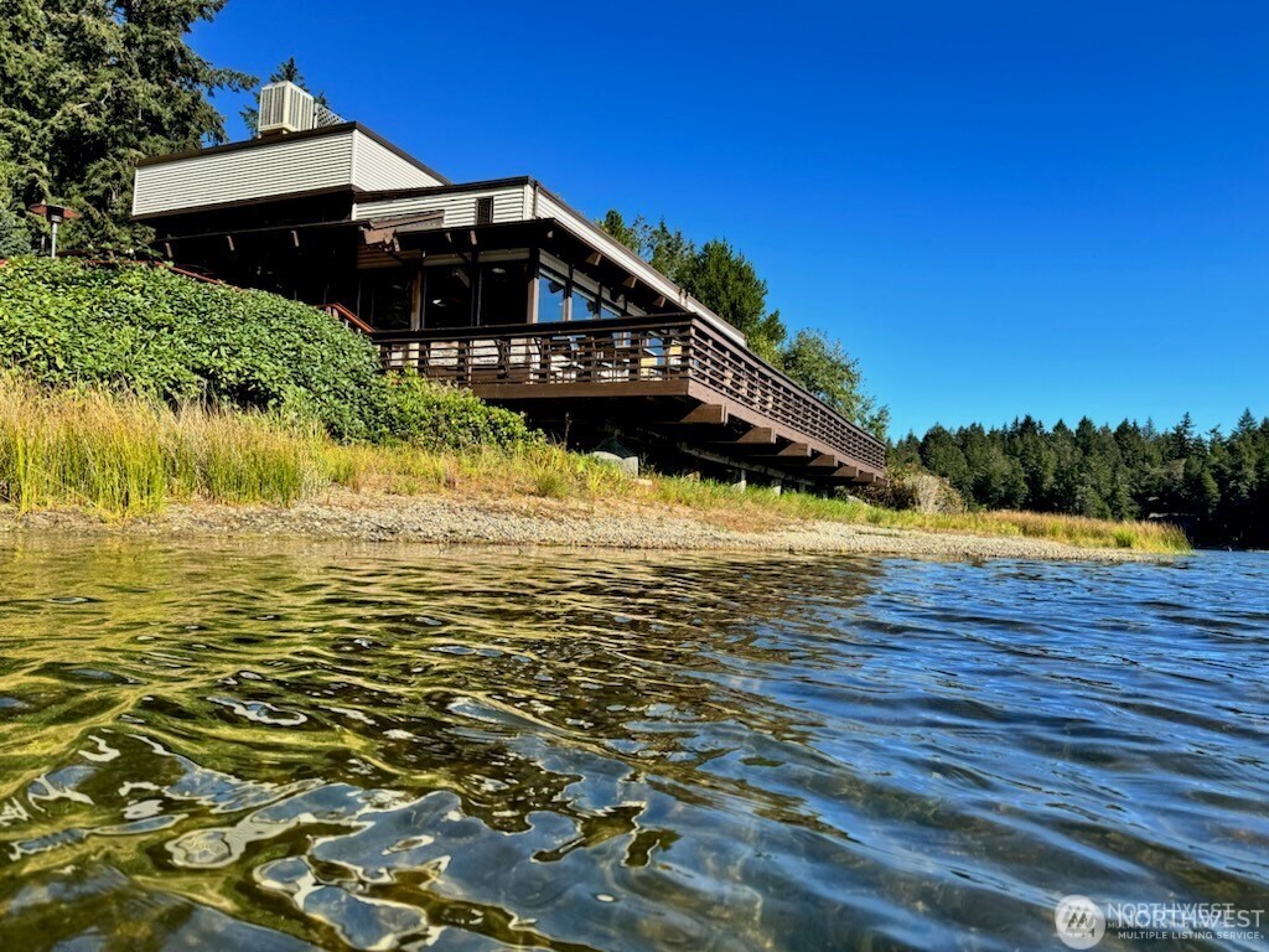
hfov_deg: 71.6
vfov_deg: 56.8
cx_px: 634
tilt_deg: +3.0
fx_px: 880
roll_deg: -3.4
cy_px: 476
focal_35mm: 24
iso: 80
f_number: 1.78
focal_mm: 6.76
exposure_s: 1/2506
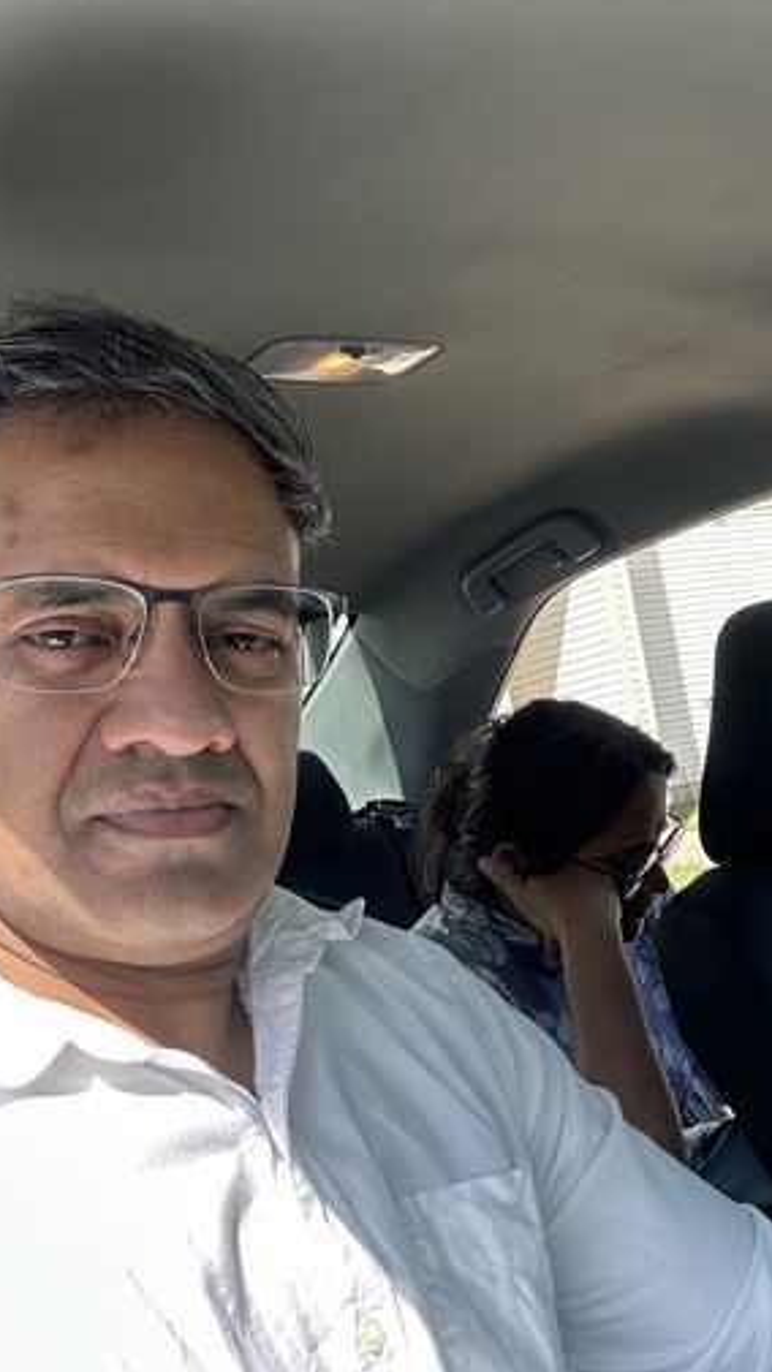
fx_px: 1383
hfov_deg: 31.2
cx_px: 394
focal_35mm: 38
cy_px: 694
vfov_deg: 52.8
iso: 25
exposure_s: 1/247
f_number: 1.9
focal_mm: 2.69
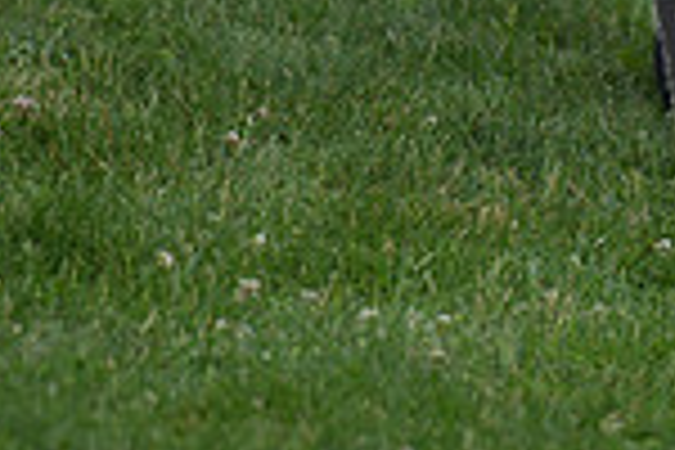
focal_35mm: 1503
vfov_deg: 0.9
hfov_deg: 1.4
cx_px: 1166
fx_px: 28179
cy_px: -259
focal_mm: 390
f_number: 5.6
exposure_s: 1/800
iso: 2000
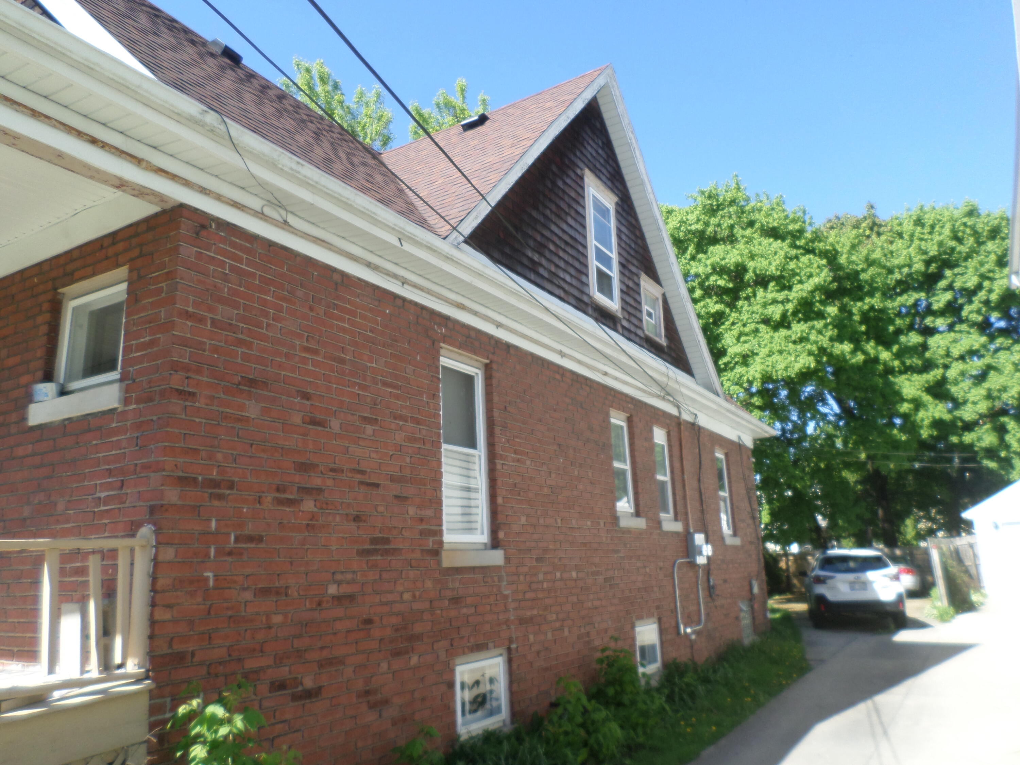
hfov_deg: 69.4
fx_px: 737
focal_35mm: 25
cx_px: 510
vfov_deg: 54.9
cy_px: 382
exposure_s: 1/500
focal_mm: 4.5
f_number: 2.5
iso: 80
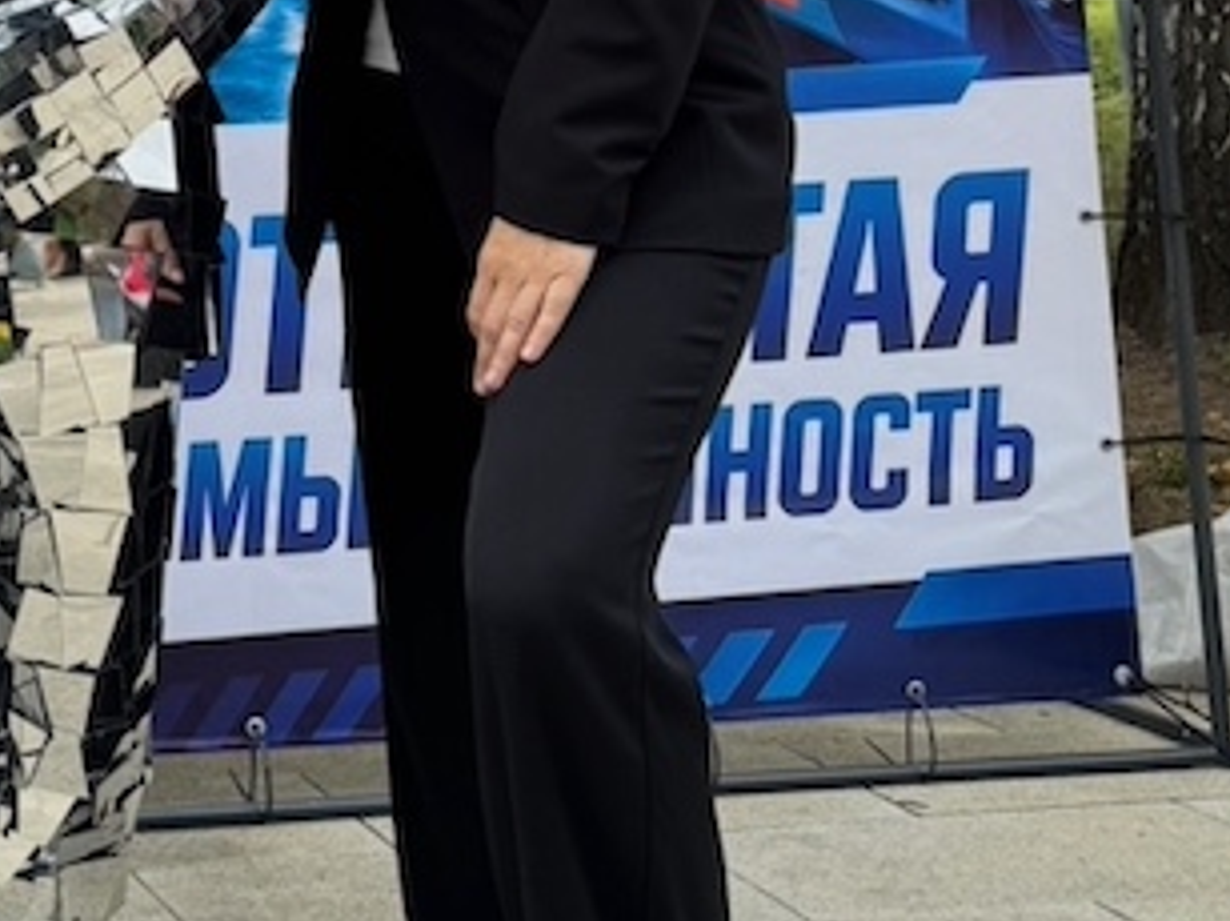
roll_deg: +0.9
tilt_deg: +5.8
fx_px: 2842
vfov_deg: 17.0
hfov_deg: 22.2
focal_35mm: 80
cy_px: -384
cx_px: -313
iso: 80
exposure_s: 1/1488
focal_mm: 6.76
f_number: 1.78
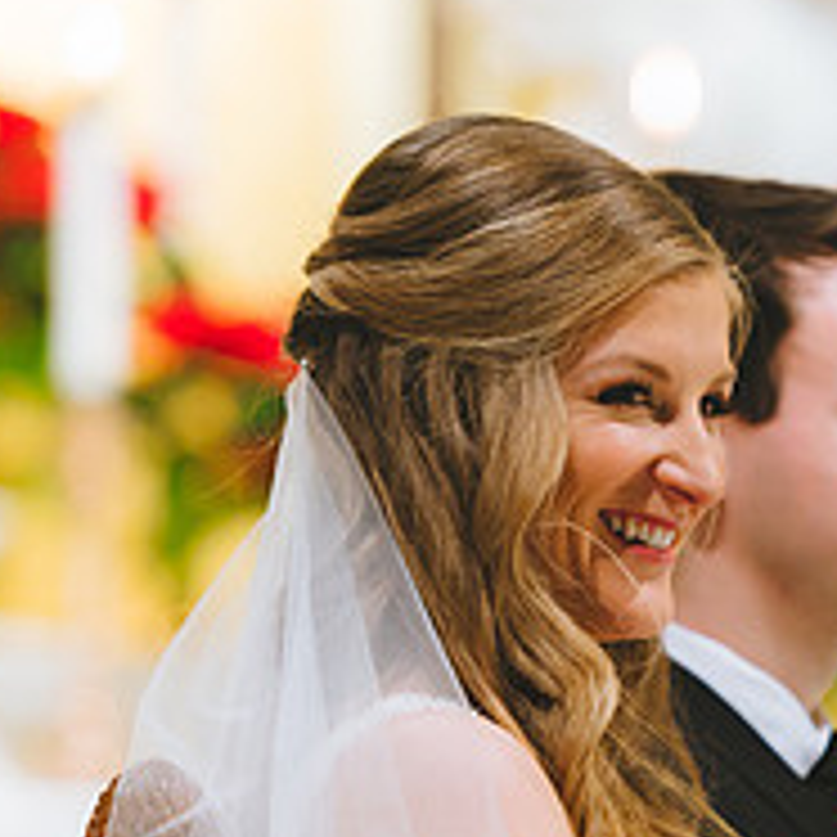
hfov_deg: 4.0
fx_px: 11982
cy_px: 695
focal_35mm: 438
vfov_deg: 4.0
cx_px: 878
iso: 1600
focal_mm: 165
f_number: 2.8
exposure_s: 1/160
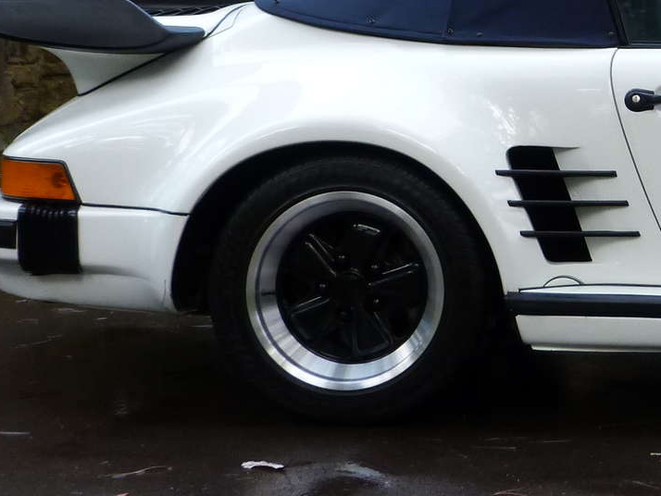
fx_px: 2407
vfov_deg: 11.7
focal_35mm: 126
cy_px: 6
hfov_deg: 15.0
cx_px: 840
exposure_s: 1/60
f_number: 3.2
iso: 160
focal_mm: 8.1
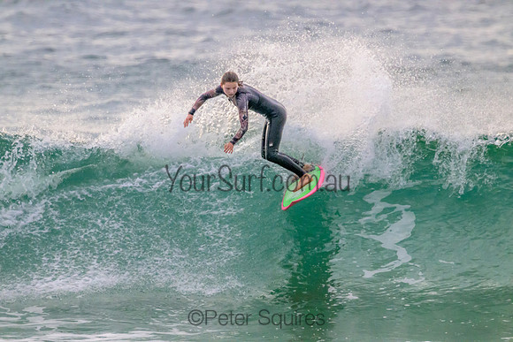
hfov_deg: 2.6
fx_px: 11402
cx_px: 256
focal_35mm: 800
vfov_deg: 1.7
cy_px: 171
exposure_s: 1/2000
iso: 12800
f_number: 11
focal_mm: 800
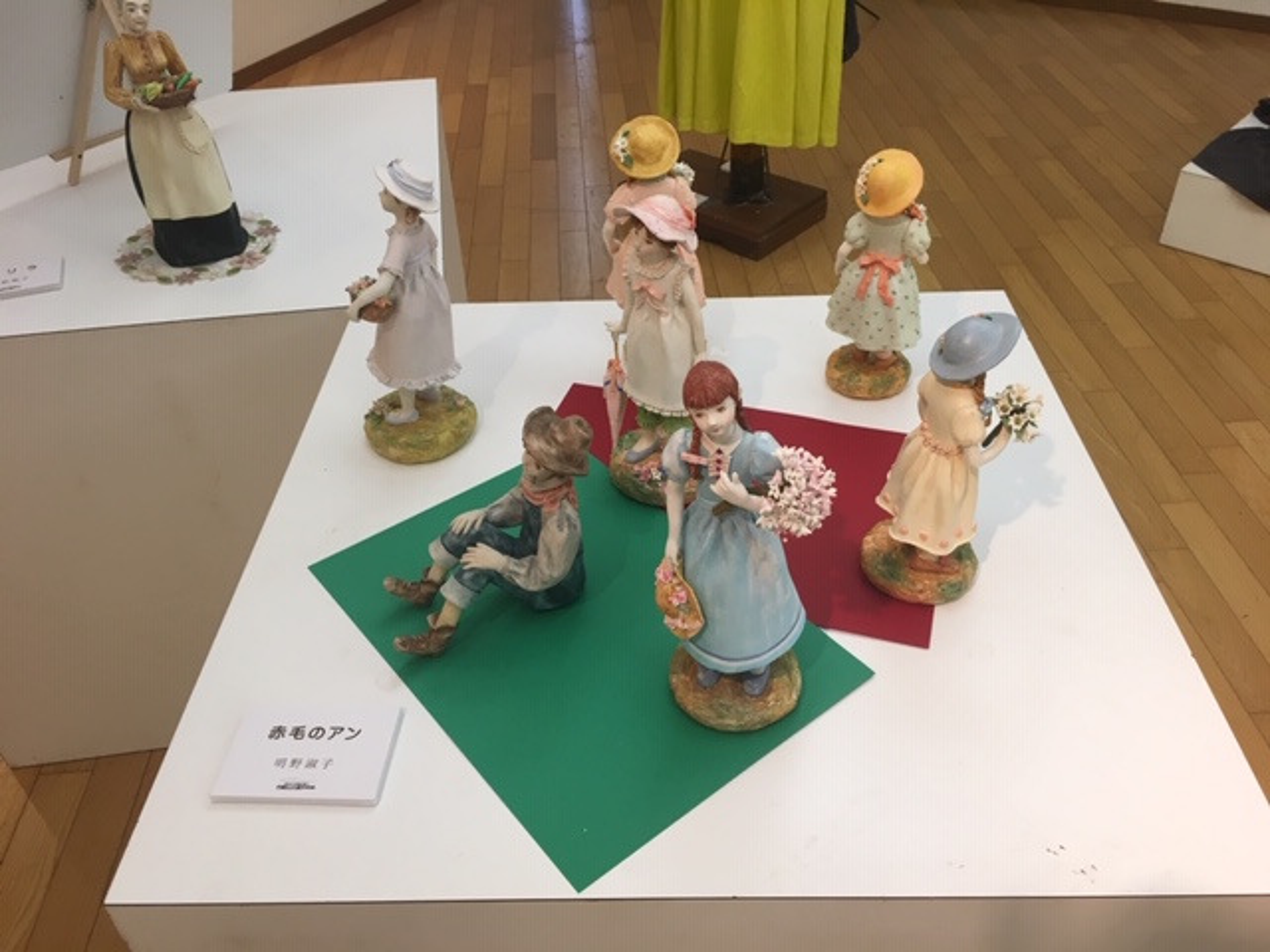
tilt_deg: -38.8
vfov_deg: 48.2
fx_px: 1064
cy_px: 476
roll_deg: +2.2
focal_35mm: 29
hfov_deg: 61.7
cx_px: 635
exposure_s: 1/30
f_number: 2.2
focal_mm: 4.15
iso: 32
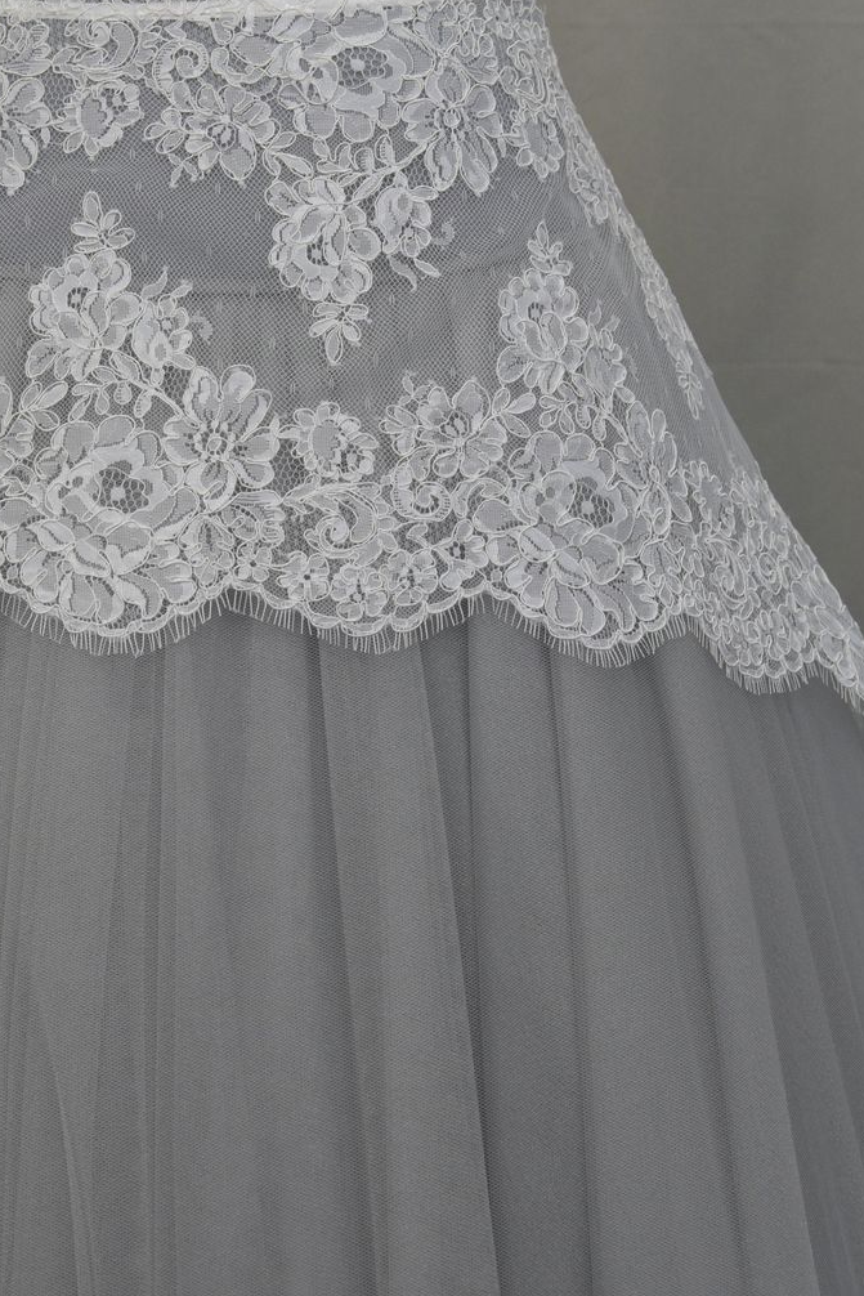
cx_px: 202
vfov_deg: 21.5
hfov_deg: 14.5
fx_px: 3379
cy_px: 281
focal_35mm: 94
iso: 400
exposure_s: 1/80
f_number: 4.5
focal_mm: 35
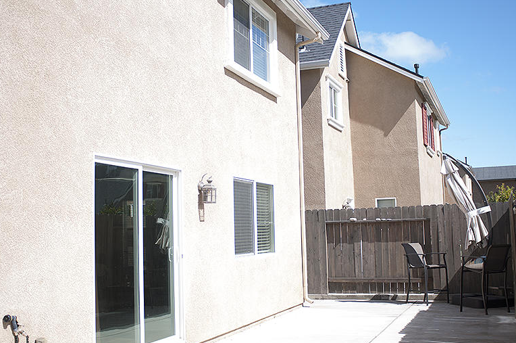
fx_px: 630
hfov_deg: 44.6
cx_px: 261
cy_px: 168
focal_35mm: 44
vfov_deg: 30.4
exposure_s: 1/1000
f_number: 2.8
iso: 200
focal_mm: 28
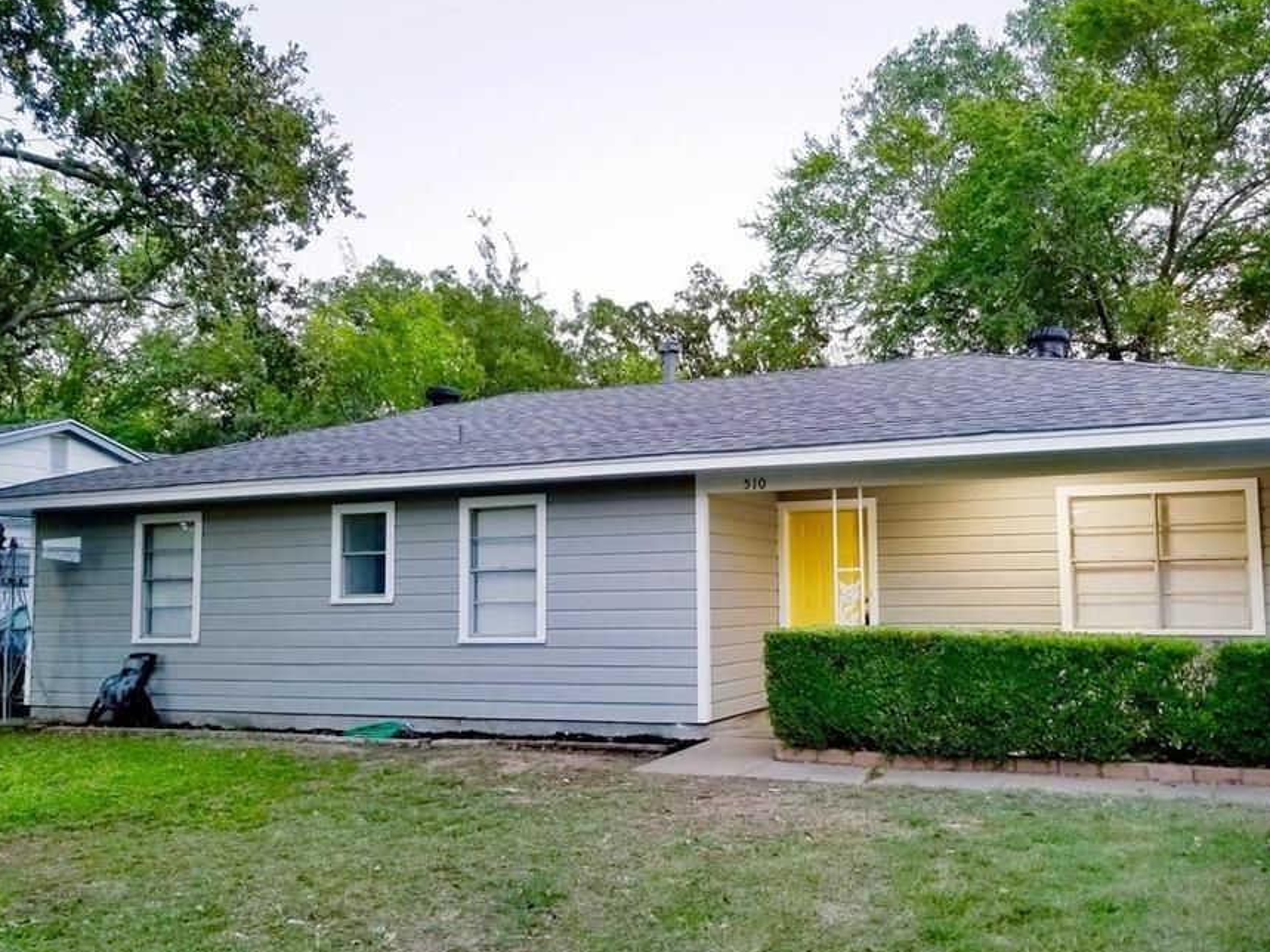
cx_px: 698
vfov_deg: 45.4
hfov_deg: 58.2
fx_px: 1137
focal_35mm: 31
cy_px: 489
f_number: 1.7
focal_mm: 4.3
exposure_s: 1/60
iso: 125
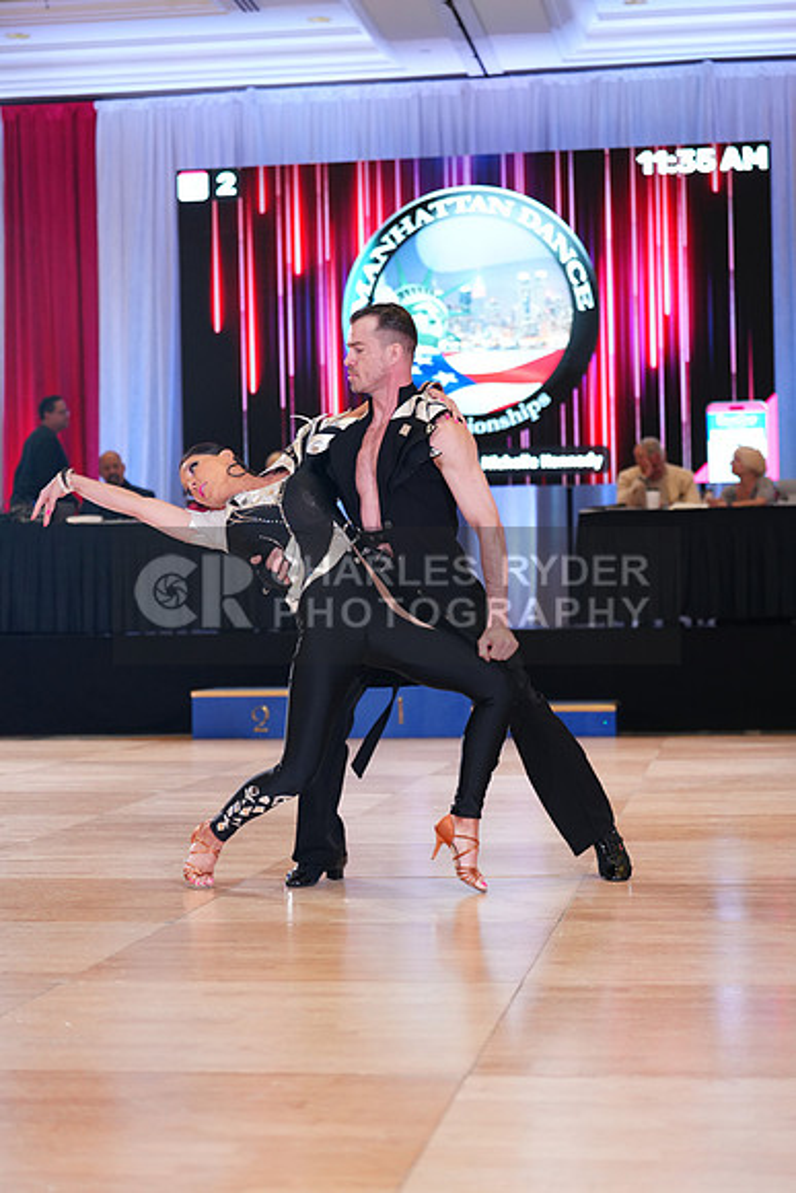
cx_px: 398
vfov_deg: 28.8
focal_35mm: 70
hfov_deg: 19.5
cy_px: 596
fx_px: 2320
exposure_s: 1/320
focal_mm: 70
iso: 1600
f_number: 2.8
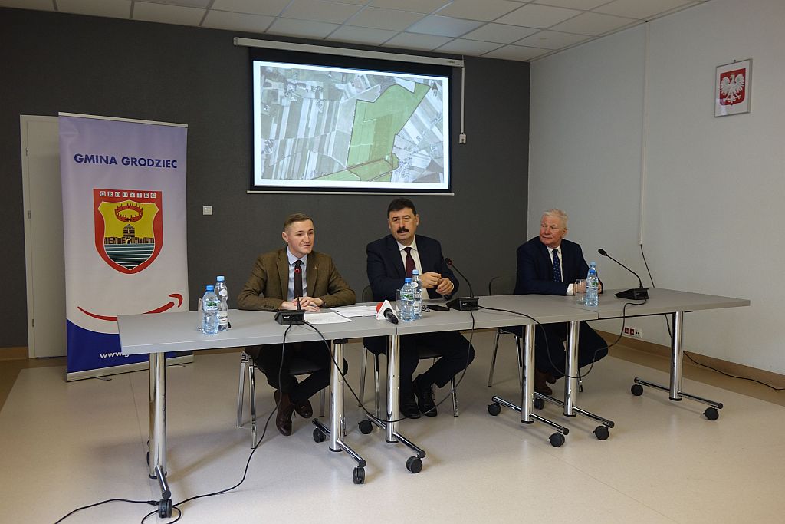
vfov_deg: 43.6
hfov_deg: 61.9
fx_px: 654
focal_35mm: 30
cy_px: 262
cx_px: 392
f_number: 2.8
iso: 250
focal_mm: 10.91
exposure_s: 1/30
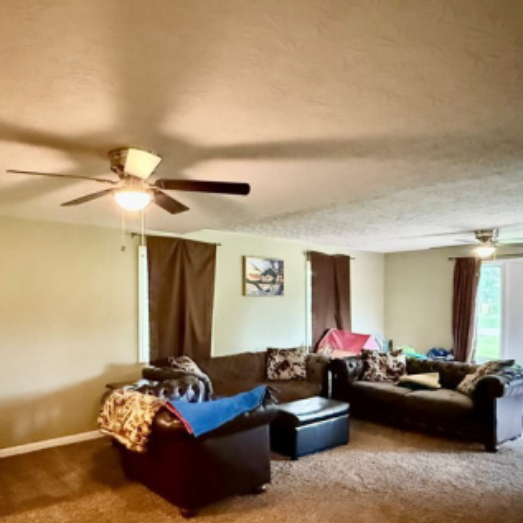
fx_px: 444
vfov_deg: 60.6
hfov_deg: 60.4
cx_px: 205
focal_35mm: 26
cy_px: 307
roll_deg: +0.0
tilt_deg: +0.1
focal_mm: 2.22
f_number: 2.2
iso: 1250
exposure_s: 1/40
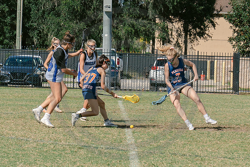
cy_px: 64
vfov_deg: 6.1
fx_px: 1564
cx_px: 149
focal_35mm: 225
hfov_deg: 9.1
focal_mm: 70
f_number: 5.6
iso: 250
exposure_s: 1/1250
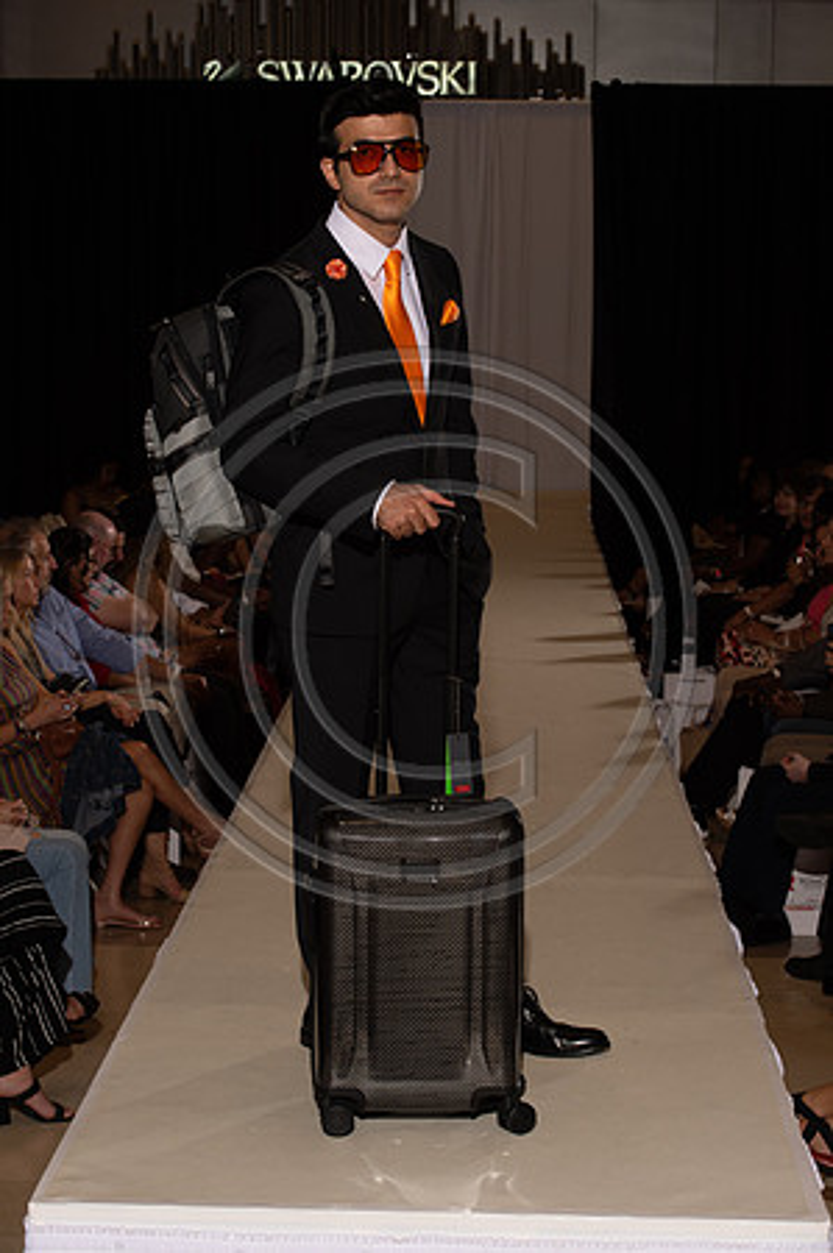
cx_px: 416
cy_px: 626
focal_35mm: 80
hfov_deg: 17.0
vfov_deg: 25.4
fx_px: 2783
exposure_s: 1/250
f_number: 9
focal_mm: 80
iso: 800
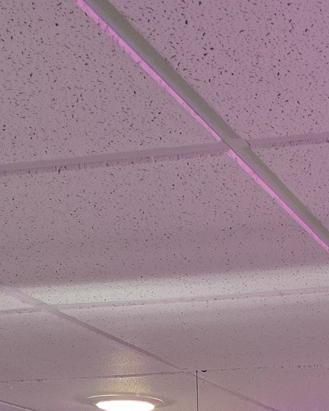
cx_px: 496
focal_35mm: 104
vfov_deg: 16.2
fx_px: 1265
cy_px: 680
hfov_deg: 13.9
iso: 250
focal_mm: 6.3
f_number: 1.7
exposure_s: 1/120
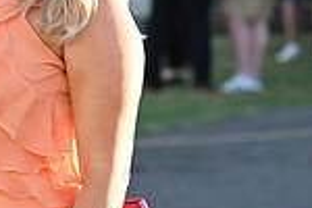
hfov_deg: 4.3
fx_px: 4099
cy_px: 43
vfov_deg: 2.9
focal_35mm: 473
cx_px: -287
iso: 1000
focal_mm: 122
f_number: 5.6
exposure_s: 1/800
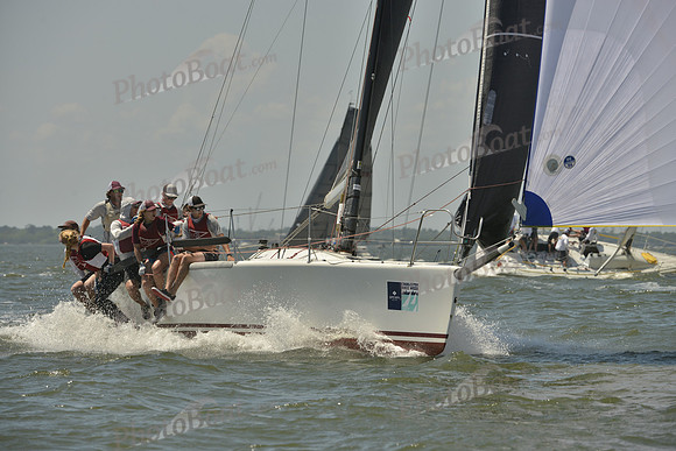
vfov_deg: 5.3
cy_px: 226
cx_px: 338
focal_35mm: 260
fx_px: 4883
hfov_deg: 7.9
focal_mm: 260
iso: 280
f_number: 10
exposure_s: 1/1250
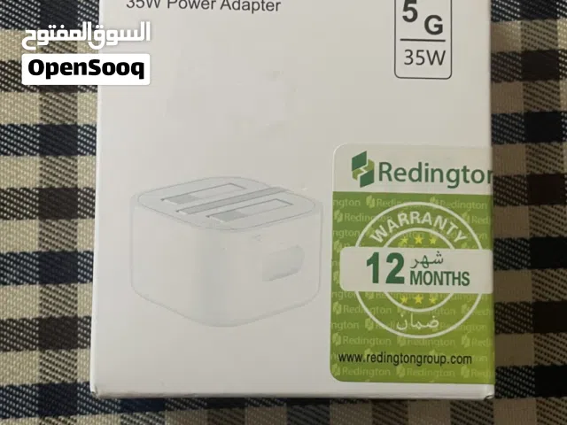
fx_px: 426
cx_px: 284
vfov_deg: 53.1
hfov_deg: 67.3
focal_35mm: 26
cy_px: 212
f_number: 1.6
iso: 400
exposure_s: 1/33
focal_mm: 4.2
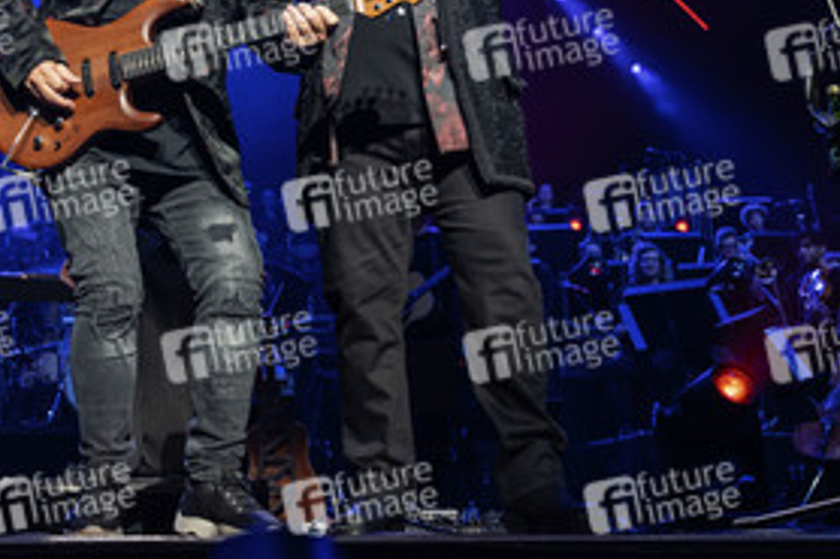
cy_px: 121
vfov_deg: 22.3
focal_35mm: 60
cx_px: 279
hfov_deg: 33.1
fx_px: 1399
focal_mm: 37
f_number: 4.5
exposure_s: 1/320
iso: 2500
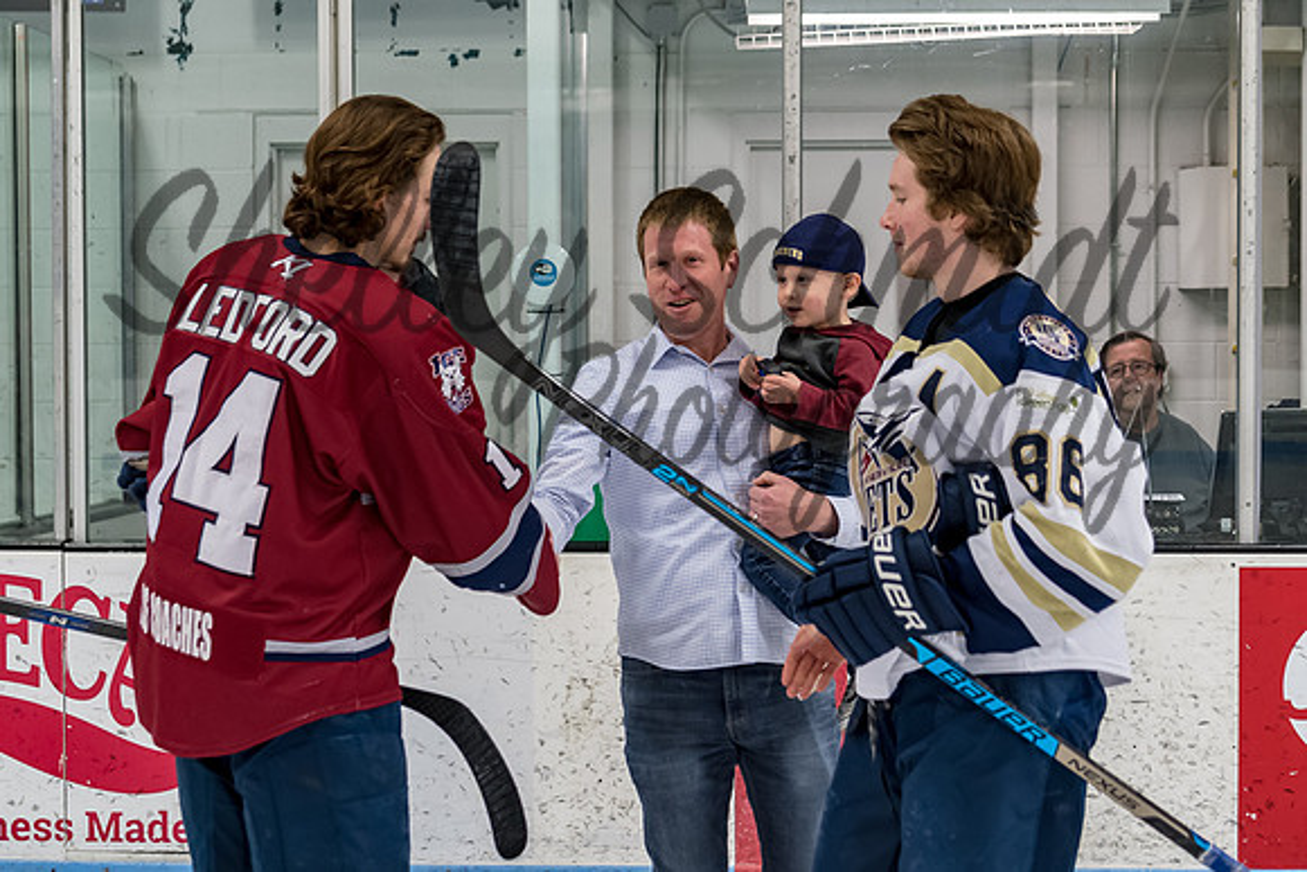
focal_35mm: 80
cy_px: 420
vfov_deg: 17.0
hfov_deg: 25.2
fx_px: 2922
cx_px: 666
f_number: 4
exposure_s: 1/250
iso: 1600
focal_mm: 50
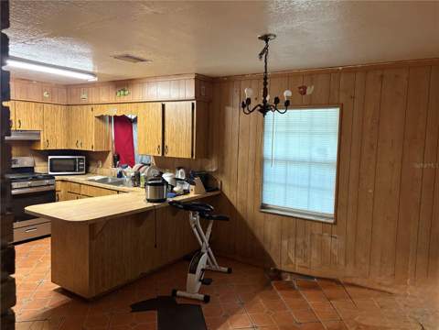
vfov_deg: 53.1
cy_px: 165
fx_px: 330
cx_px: 220
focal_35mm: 26
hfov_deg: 67.3
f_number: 1.6
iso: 500
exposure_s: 1/60
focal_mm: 5.96
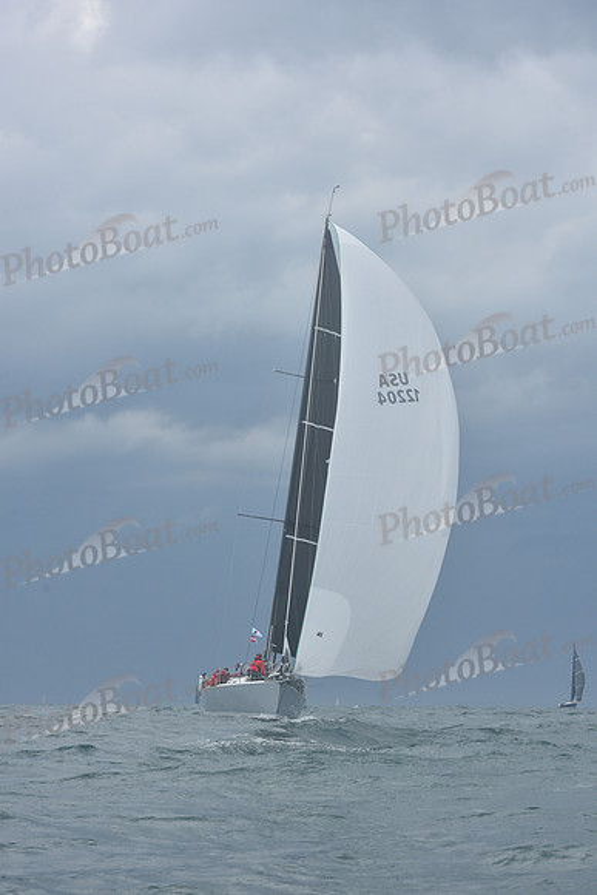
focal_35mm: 92
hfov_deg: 14.9
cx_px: 298
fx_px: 2287
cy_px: 448
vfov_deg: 22.1
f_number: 8
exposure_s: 1/800
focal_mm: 92
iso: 320
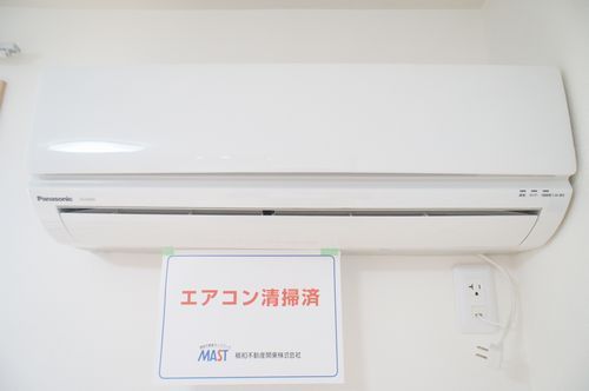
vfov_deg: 53.0
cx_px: 294
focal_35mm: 24
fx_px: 392
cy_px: 196
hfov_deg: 73.8
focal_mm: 16
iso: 1250
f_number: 4
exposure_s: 1/60
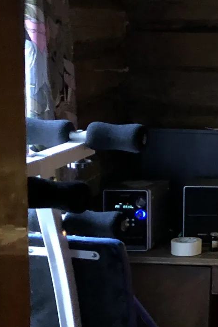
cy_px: 156
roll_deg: -1.3
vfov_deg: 20.6
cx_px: 453
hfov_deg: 12.1
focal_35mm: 99
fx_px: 899
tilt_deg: -6.9
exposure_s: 1/4
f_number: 1.8
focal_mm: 4
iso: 100
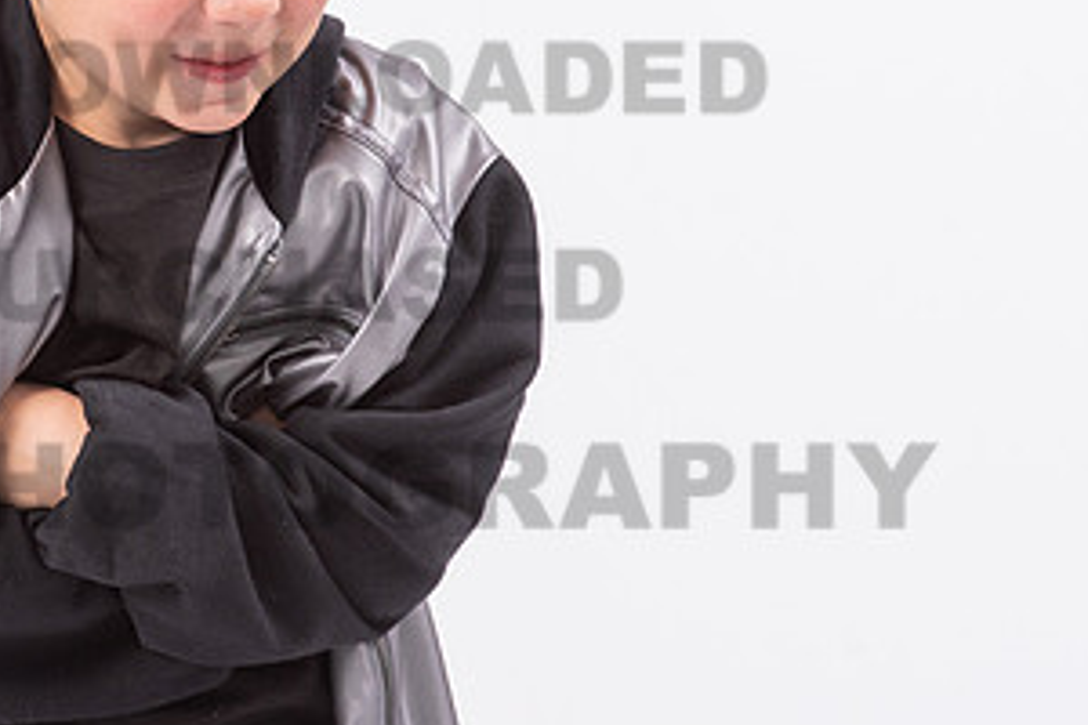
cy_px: 123
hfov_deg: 4.7
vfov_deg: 3.2
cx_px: 127
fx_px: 13115
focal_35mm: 434
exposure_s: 1/160
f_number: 11
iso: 250
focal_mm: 200
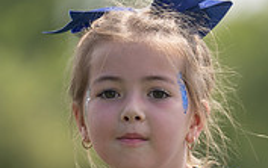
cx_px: 160
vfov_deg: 2.5
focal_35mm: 518
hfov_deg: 4.1
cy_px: 250
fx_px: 3787
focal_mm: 155
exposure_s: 1/1250
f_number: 2.8
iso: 100
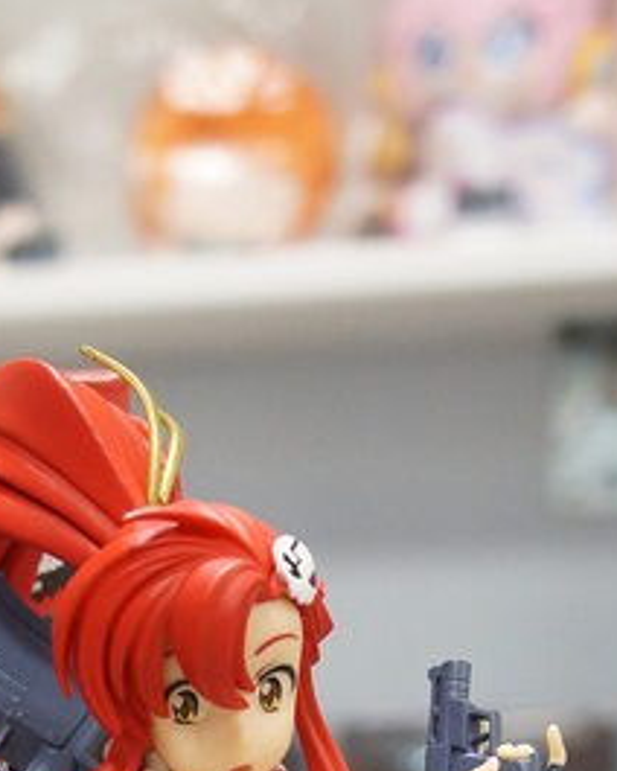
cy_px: 1402
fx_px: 3031
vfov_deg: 13.1
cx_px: -192
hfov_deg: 11.3
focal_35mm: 133
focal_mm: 25
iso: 1600
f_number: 4
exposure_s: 1/60
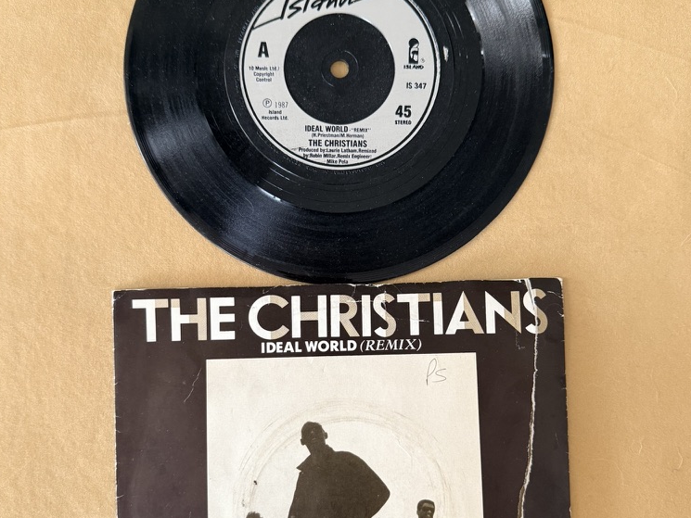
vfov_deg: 42.6
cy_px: 323
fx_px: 659
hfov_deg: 55.3
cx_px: 343
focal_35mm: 33
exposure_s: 1/50
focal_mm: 6.76
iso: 250
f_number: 1.78
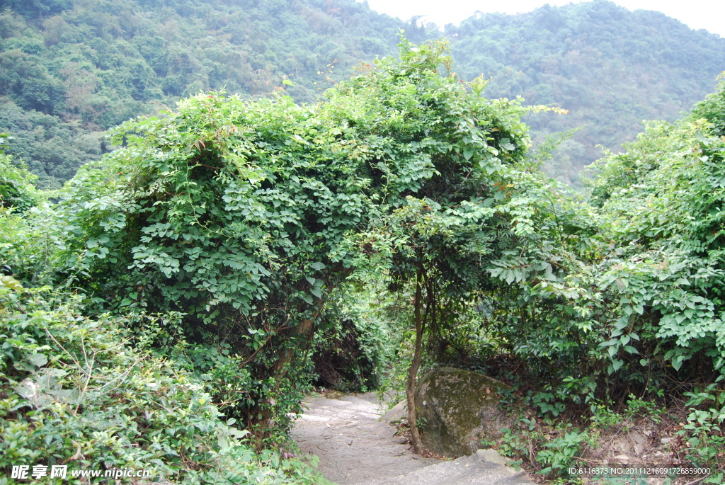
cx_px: 362
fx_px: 544
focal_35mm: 27
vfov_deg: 48.0
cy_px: 242
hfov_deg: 67.3
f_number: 4
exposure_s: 1/60
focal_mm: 18
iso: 200
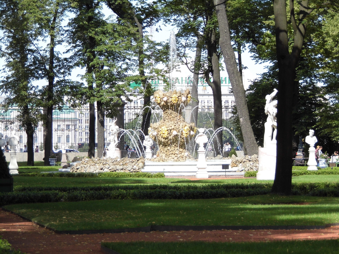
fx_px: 1988
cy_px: 127
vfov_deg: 7.3
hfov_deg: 9.7
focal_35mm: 203
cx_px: 170
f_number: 4.1
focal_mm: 36.4
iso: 100
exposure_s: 1/400
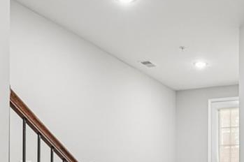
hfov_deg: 39.4
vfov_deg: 25.7
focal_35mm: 48
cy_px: 178
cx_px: 190
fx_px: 328
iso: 800
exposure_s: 1/8
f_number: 8
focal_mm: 16.5
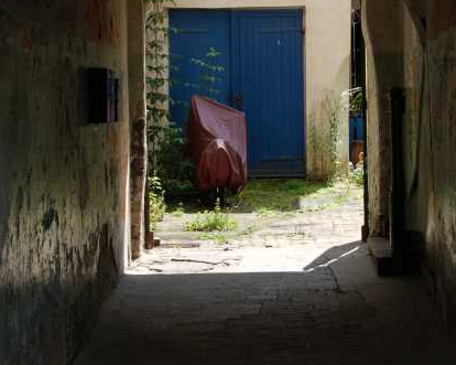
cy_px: 124
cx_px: 295
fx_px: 1228
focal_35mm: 91
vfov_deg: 16.9
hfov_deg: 21.0
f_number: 7.1
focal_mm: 40
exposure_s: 1/200
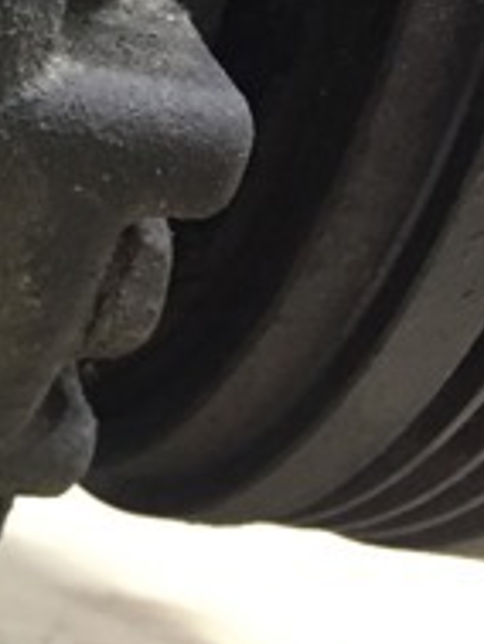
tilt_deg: -2.7
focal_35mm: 98
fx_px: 1825
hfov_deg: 12.6
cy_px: 150
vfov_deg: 19.9
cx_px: -579
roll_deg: -8.9
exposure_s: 1/33
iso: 250
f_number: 2.2
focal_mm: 4.15
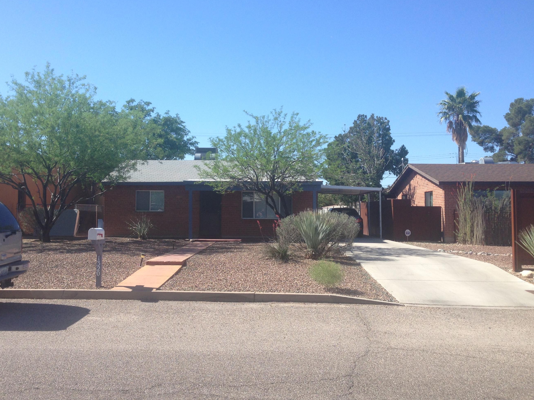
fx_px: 586
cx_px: 228
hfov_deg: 48.8
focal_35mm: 38
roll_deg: -1.0
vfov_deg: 37.7
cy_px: 185
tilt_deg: +2.3
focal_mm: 4.12
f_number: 2.4
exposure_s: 1/968
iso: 50
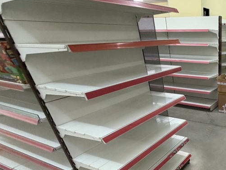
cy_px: 134
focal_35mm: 28
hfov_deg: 51.8
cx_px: 222
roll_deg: +0.8
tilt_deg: -31.5
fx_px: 183
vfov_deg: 47.3
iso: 250
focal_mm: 2.22
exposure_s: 1/100
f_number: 2.2
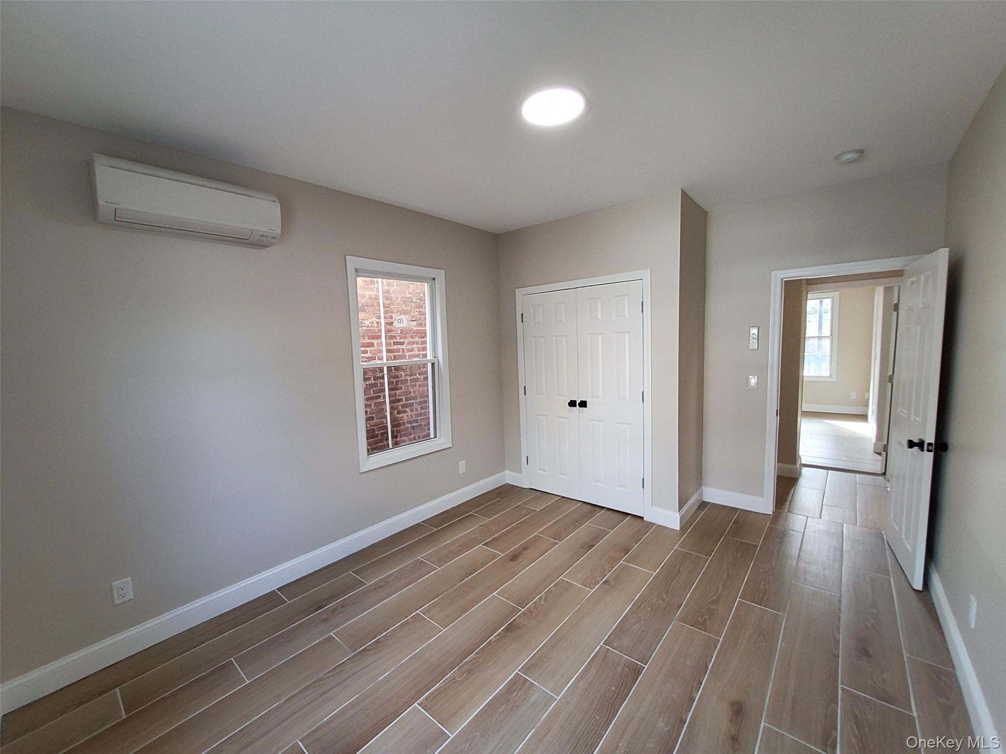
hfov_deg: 106.2
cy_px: 377
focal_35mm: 13
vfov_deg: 89.9
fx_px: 378
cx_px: 503
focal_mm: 1.13
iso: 125
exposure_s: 1/59
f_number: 2.2
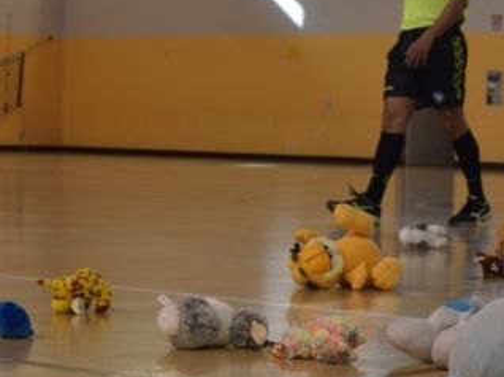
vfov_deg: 11.6
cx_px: 558
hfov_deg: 15.1
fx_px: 1851
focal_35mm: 127
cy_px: 310
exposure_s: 1/320
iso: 320
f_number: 3.5
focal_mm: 35
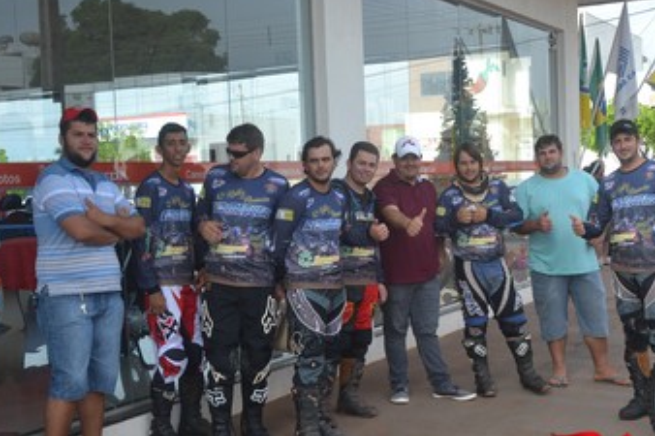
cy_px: 264
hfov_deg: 38.1
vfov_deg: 25.9
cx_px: 380
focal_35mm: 52
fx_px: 946
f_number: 5.6
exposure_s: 1/125
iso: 100
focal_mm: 26
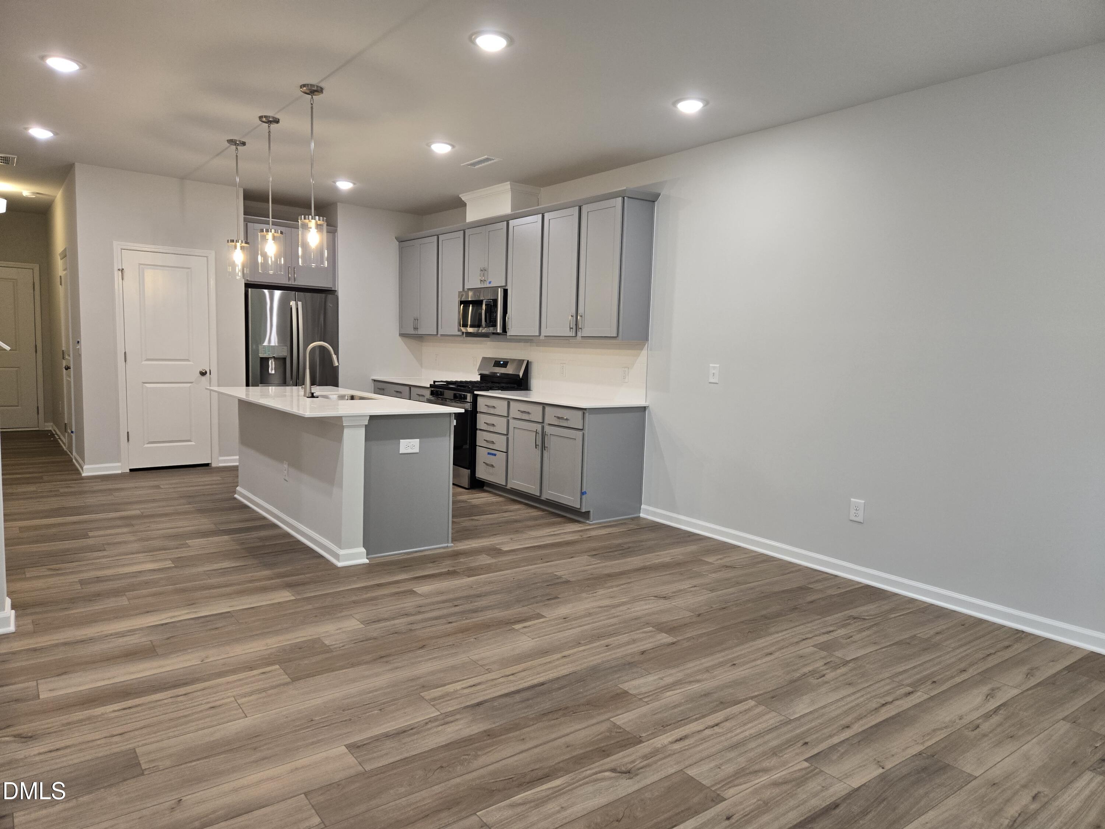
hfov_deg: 73.9
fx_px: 734
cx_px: 552
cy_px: 414
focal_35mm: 23
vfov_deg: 58.9
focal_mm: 5.4
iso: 200
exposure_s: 1/120
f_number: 1.8
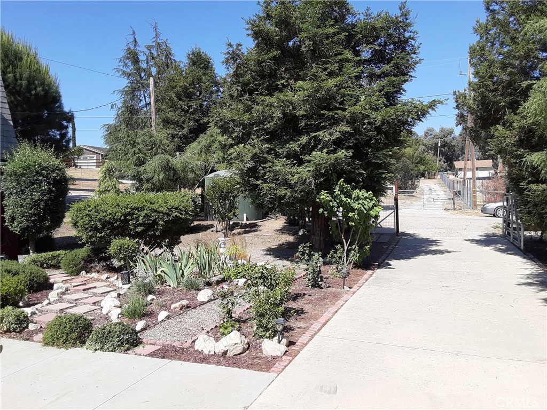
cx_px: 274
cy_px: 205
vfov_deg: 51.4
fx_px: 427
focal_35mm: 27
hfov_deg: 65.3
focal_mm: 2.91
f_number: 1.9
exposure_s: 1/1524
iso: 40
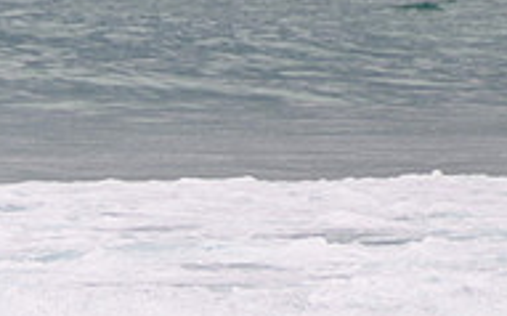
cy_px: 371
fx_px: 23524
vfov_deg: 0.8
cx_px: -126
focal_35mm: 1704
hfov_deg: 1.2
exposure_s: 1/2000
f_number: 5.6
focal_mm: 400
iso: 160
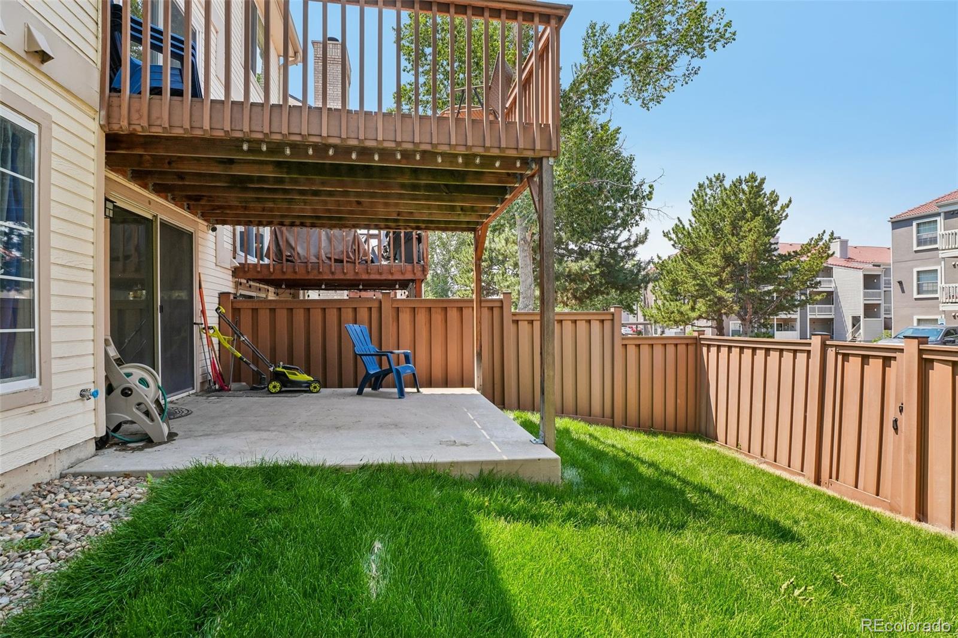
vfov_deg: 72.0
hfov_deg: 95.0
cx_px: 479
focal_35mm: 16
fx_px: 439
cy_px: 319
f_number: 8
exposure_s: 1/90
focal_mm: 11
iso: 100
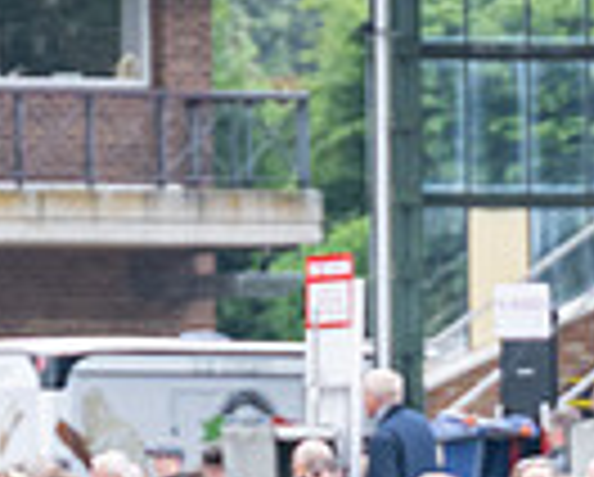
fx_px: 15353
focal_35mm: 872
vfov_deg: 1.8
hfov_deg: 2.2
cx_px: 1063
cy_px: 548
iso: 400
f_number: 4
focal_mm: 110
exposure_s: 1/500
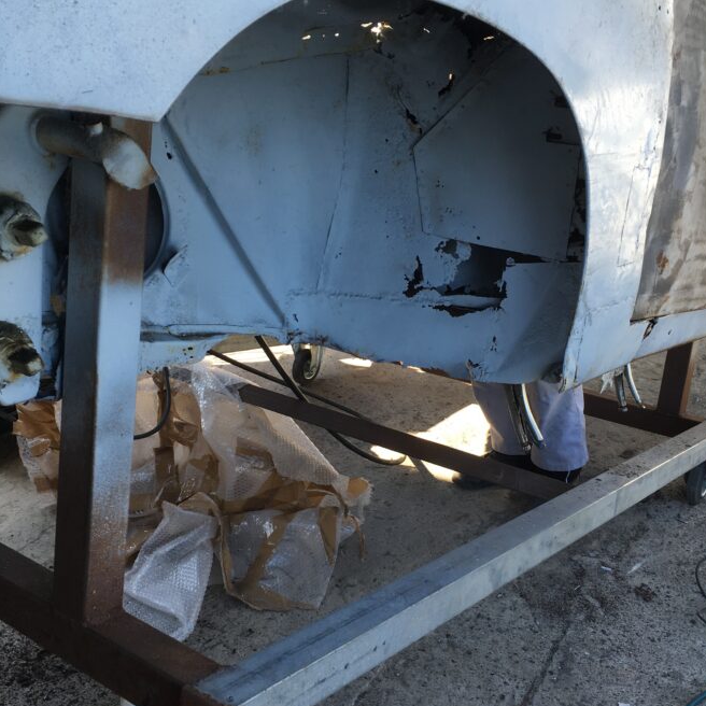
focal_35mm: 40
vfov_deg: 41.9
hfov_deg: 41.9
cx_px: 359
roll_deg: +5.3
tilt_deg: -26.2
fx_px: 923
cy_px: 361
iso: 25
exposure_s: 1/138
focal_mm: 4.15
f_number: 2.2
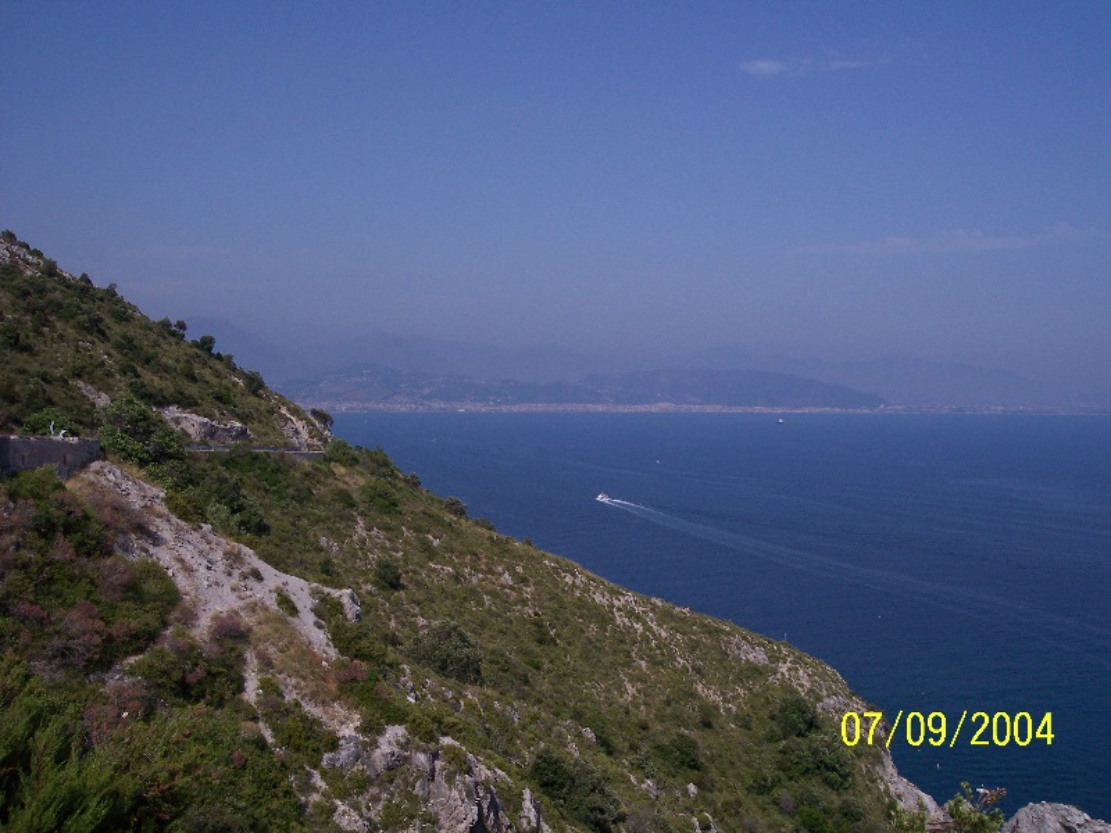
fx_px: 1220
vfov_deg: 37.7
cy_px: 416
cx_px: 556
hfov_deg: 49.0
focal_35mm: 38
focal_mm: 8
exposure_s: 1/1000
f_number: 4.8
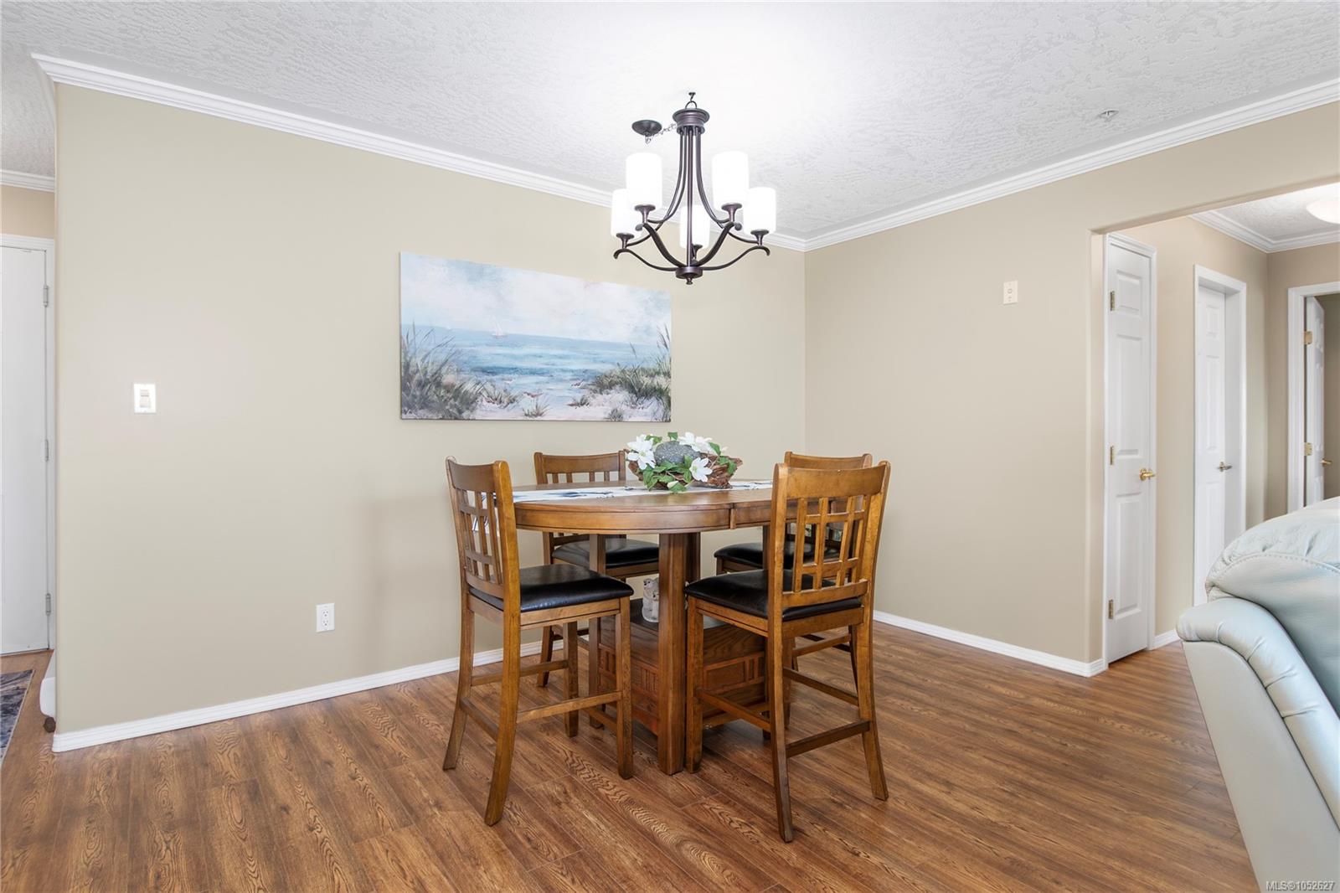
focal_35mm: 18
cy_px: 446
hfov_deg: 90.0
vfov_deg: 67.4
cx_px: 670
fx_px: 670
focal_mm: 12
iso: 320
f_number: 8
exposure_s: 1/10
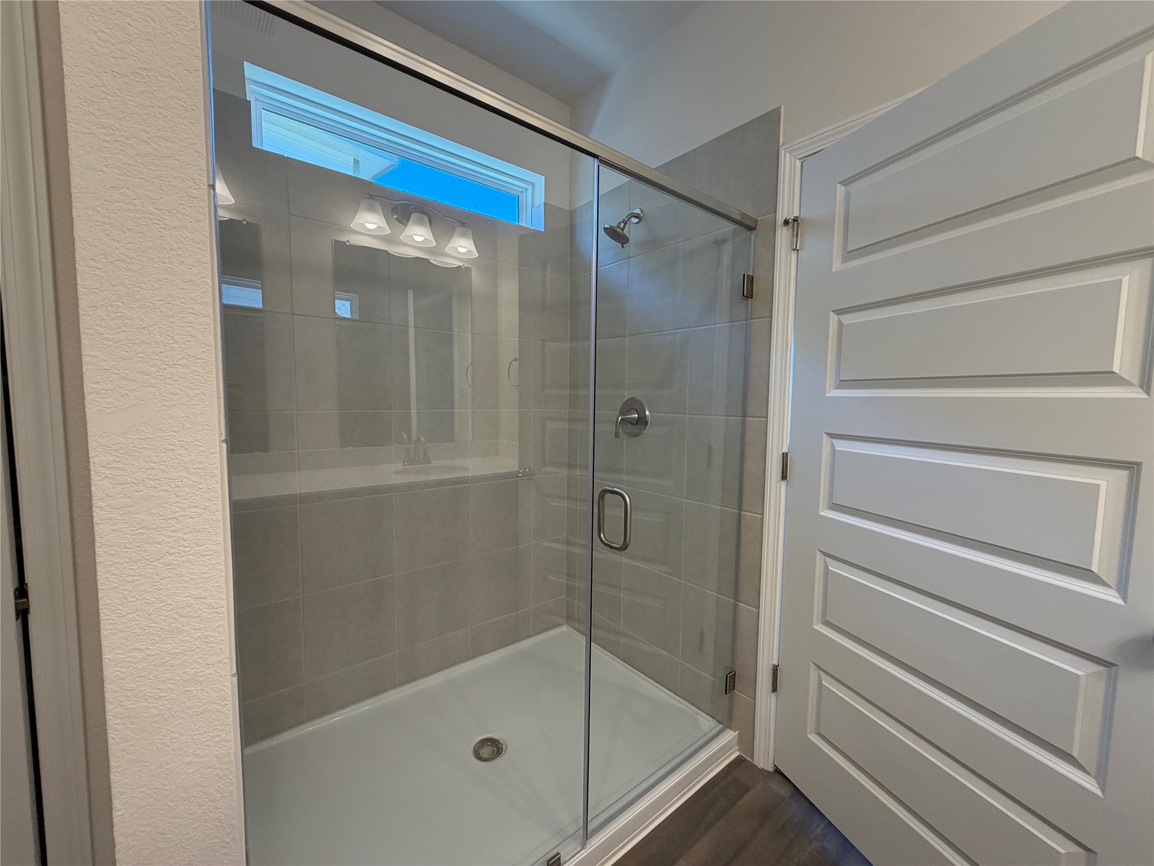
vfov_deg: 85.7
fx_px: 467
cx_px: 577
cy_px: 433
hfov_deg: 102.1
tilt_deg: -4.5
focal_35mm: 14
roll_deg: -0.1
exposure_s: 1/120
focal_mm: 2.22
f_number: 2.2
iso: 160
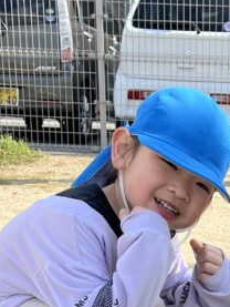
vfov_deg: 18.9
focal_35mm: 96
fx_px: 850
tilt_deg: -23.3
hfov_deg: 15.1
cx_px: 247
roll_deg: -1.8
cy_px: 402
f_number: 1.6
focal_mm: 5.1
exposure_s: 1/1580
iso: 50
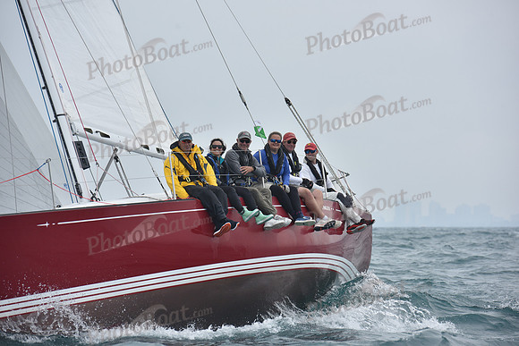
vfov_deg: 6.9
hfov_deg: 10.3
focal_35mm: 200
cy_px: 173
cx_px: 260
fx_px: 2884
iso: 250
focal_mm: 200
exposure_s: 1/800
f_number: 8
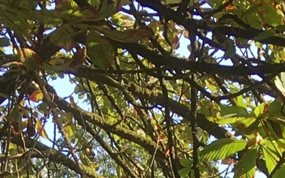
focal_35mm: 222
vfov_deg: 5.2
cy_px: 728
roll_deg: +0.6
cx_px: 118
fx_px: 1725
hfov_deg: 9.4
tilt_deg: +11.3
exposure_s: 1/277
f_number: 2.2
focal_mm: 4.15
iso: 25
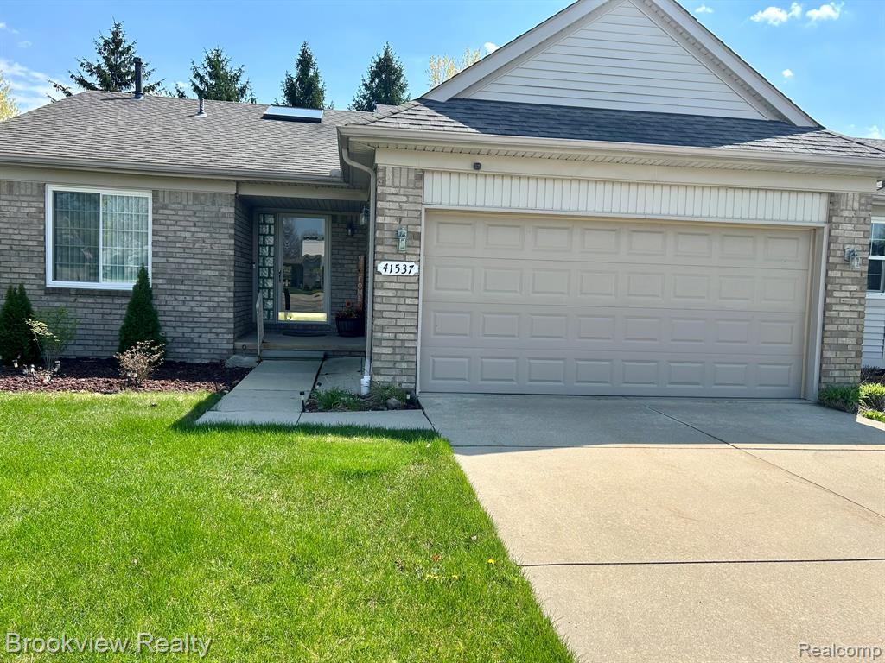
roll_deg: -2.1
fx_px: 665
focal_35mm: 26
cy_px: 332
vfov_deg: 53.1
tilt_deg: -4.2
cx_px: 442
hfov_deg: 67.3
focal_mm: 5.7
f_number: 1.5
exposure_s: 1/2513
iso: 50
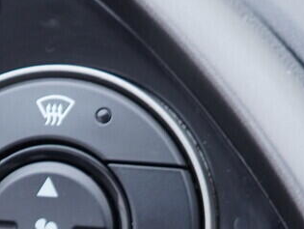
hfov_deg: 12.5
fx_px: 1389
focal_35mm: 158
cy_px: 384
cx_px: 169
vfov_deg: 9.1
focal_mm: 24
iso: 200
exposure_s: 1/40
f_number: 2.8
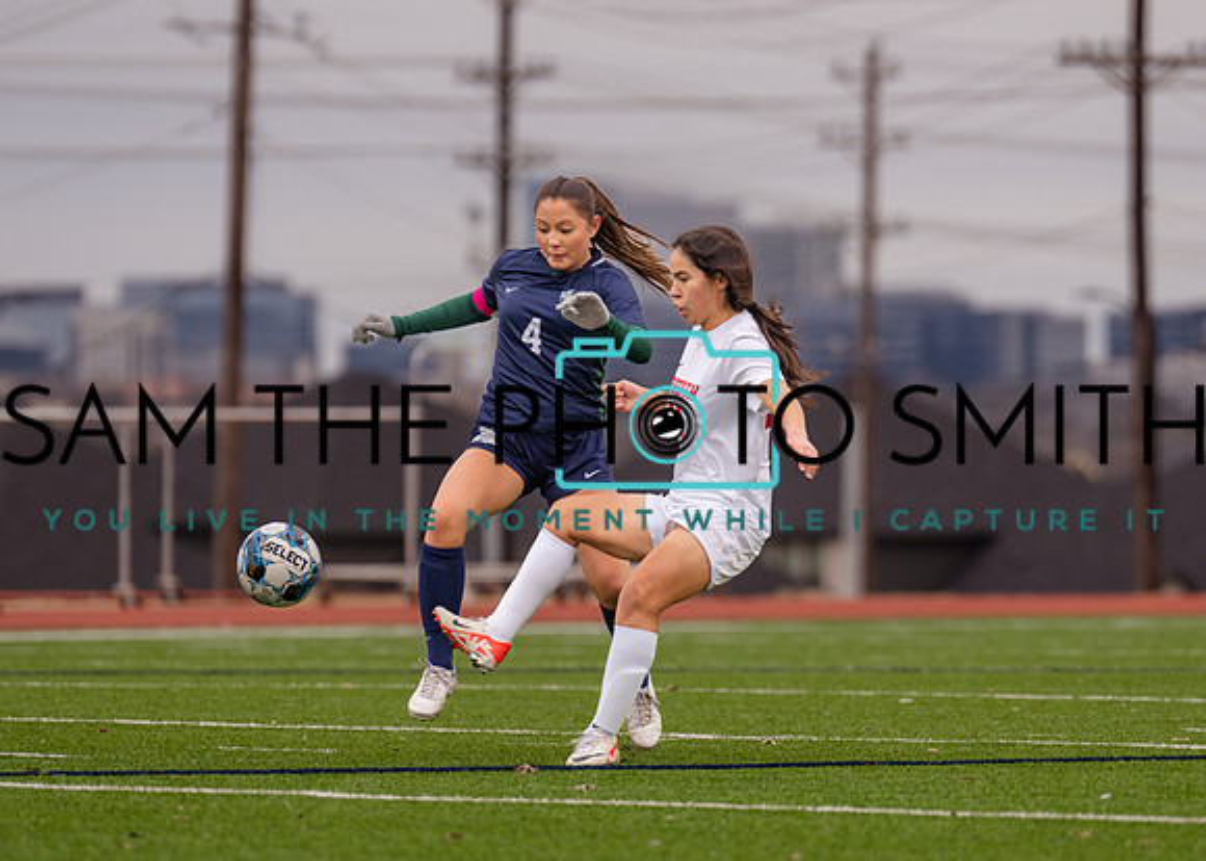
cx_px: 668
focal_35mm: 363
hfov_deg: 5.6
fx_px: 12418
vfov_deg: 4.0
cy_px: 475
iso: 800
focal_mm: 280
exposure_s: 1/1600
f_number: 4
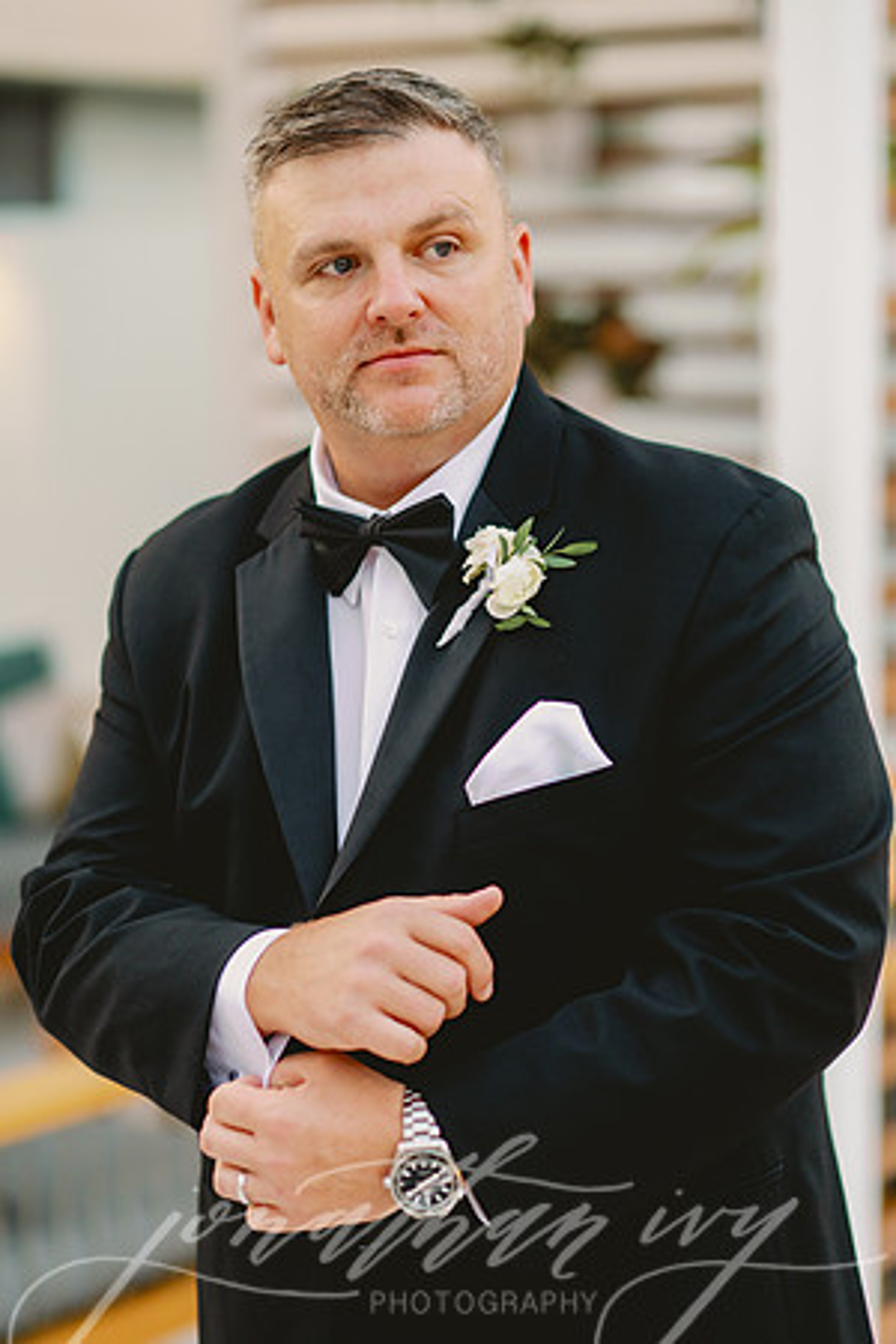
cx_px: 448
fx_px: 3173
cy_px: 672
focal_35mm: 85
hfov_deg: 16.1
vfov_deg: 23.9
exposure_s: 1/250
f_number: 2
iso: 640
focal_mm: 85
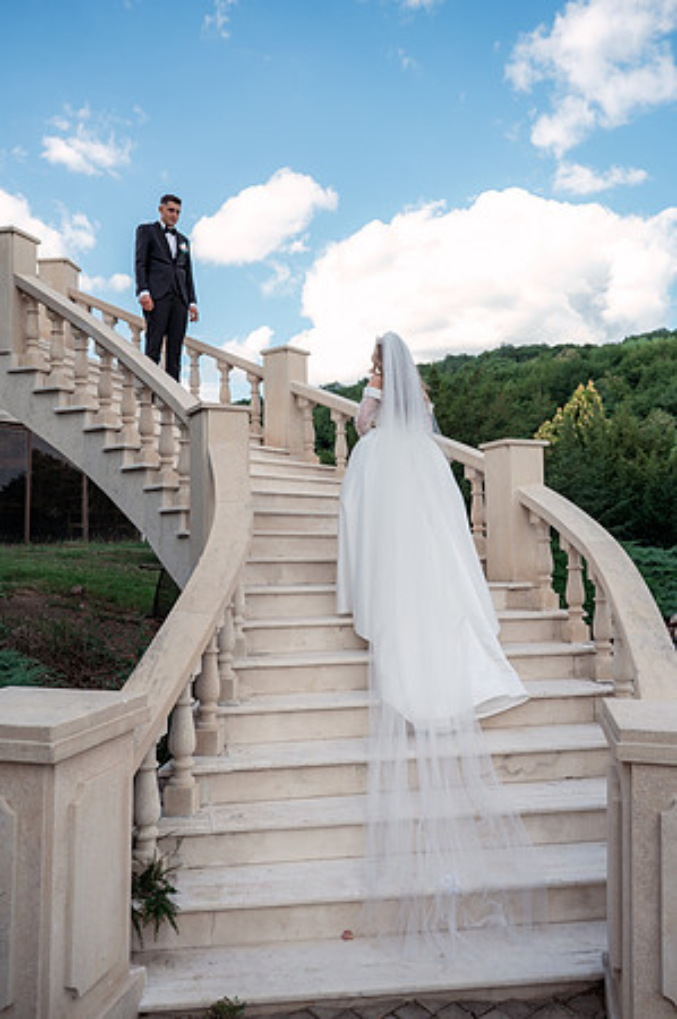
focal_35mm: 28
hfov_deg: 46.3
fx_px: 792
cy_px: 510
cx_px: 338
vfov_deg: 65.5
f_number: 3.5
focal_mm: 28
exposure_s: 1/500
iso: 160
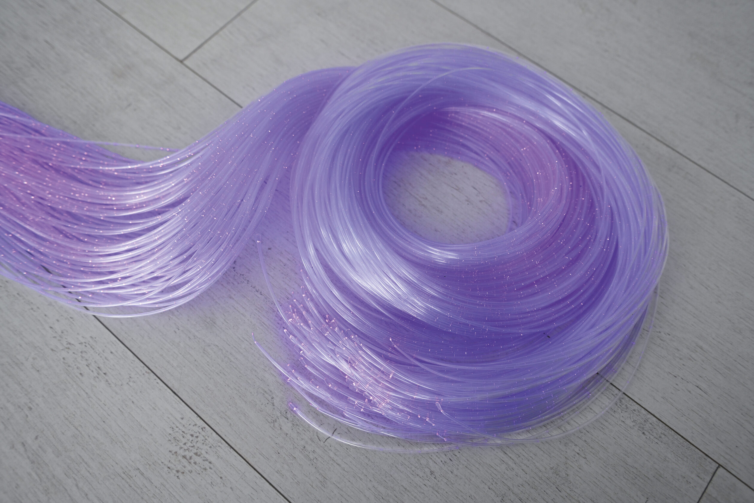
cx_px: 377
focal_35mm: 29
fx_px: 607
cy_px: 252
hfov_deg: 63.7
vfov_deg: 45.0
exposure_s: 1/250
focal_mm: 29
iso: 800
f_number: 3.5
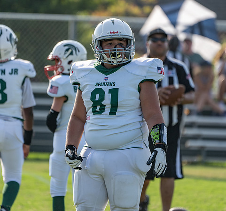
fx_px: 3872
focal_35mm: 541
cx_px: 104
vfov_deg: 3.1
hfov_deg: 3.3
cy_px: 95
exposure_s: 1/1000
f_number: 5.6
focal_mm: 400
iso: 250
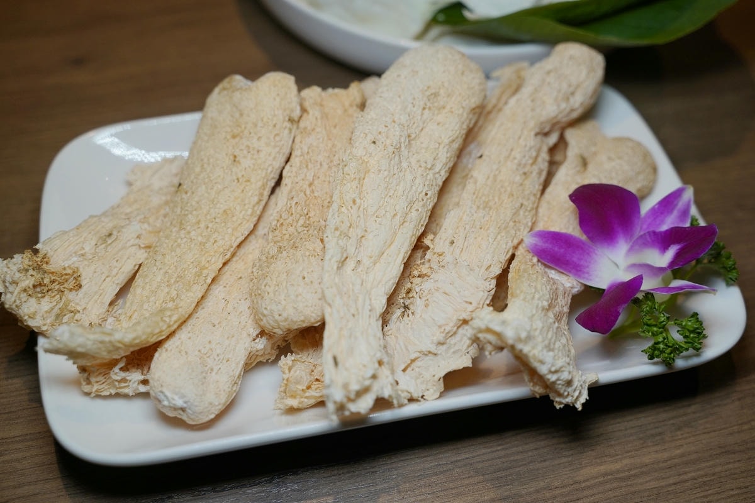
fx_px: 881
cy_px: 252
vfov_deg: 31.9
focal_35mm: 42
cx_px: 378
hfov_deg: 46.4
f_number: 4.5
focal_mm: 42
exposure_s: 1/80
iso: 100
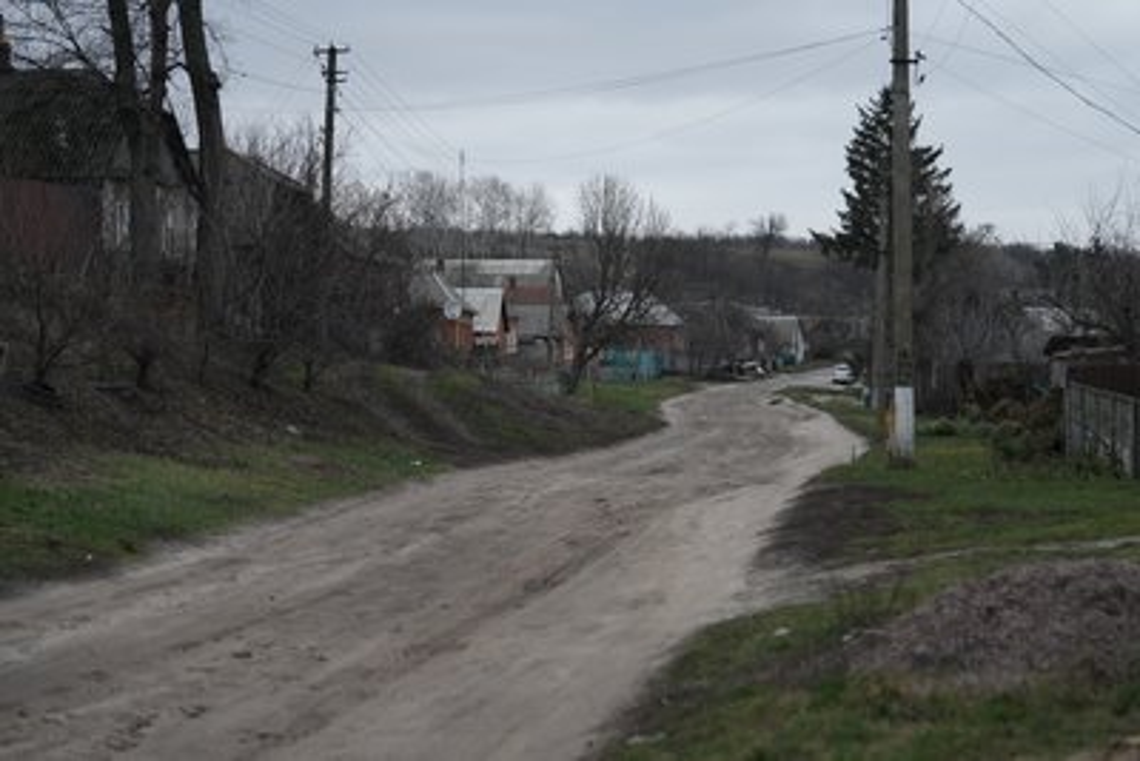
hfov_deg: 28.8
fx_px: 2217
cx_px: 570
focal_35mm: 70
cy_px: 380
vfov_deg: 19.5
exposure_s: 1/60
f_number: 2.8
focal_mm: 70
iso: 1000
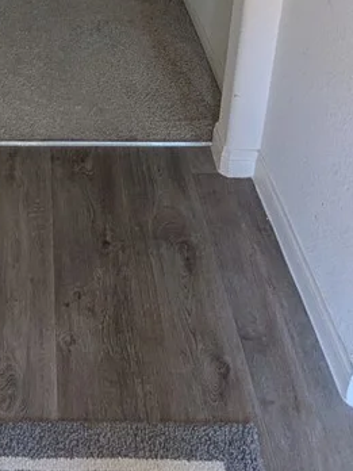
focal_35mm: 47
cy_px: -105
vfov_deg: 32.7
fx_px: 639
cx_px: 29
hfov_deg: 29.5
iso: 232
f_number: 2.2
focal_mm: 2.35
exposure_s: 1/51
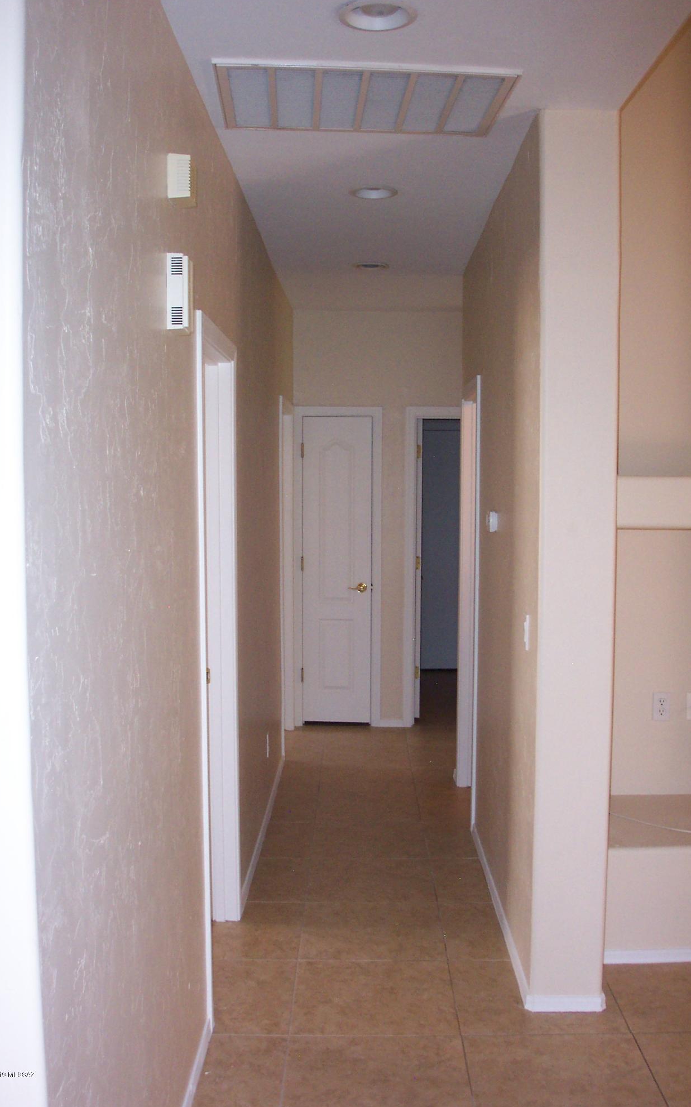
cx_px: 355
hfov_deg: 35.3
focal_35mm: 36
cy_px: 551
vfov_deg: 54.0
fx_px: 1085
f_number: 2.8
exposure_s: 1/30
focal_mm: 7.5
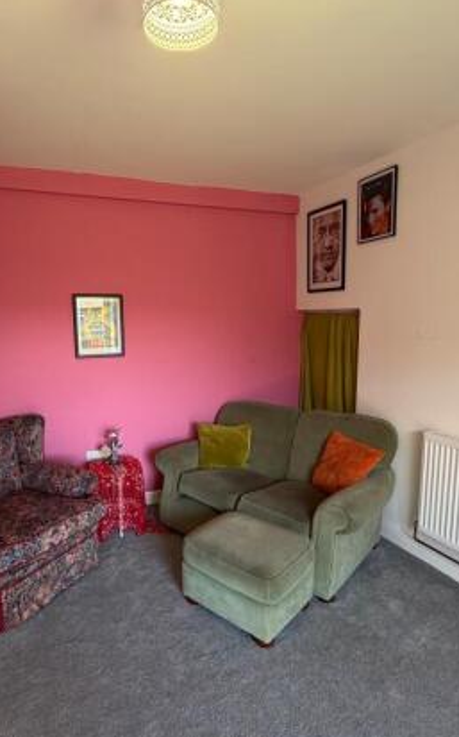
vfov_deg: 82.3
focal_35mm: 21
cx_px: 190
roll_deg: +1.1
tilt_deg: -8.8
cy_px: 382
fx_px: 421
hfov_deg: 56.9
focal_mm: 2.22
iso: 250
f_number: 2.2
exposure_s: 1/100
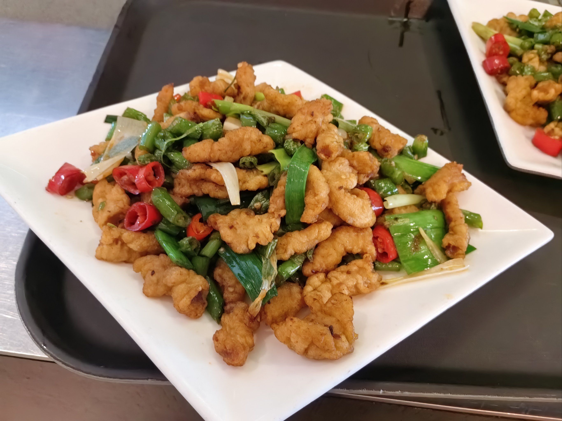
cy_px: 210
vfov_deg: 51.4
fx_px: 438
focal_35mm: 27
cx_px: 281
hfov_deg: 65.3
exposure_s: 1/33.3
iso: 640
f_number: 2
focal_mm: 5.75
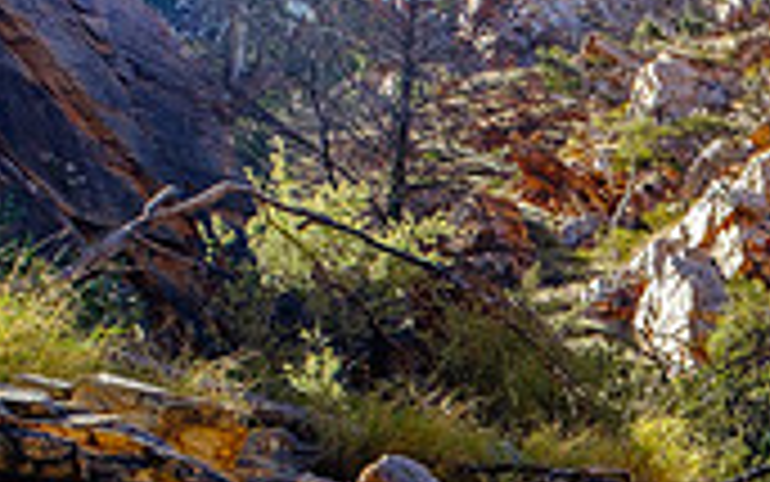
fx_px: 1092
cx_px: 1175
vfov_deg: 20.7
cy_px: 750
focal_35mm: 52
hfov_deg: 26.7
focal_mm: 10
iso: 200
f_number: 5.6
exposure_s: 1/210
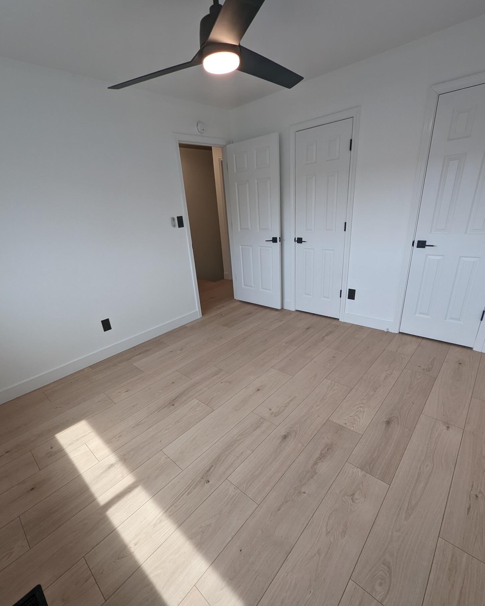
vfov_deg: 100.6
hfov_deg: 88.0
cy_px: 319
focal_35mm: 14
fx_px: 251
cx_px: 241
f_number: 2.2
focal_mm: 1.95
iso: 86
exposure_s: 1/120
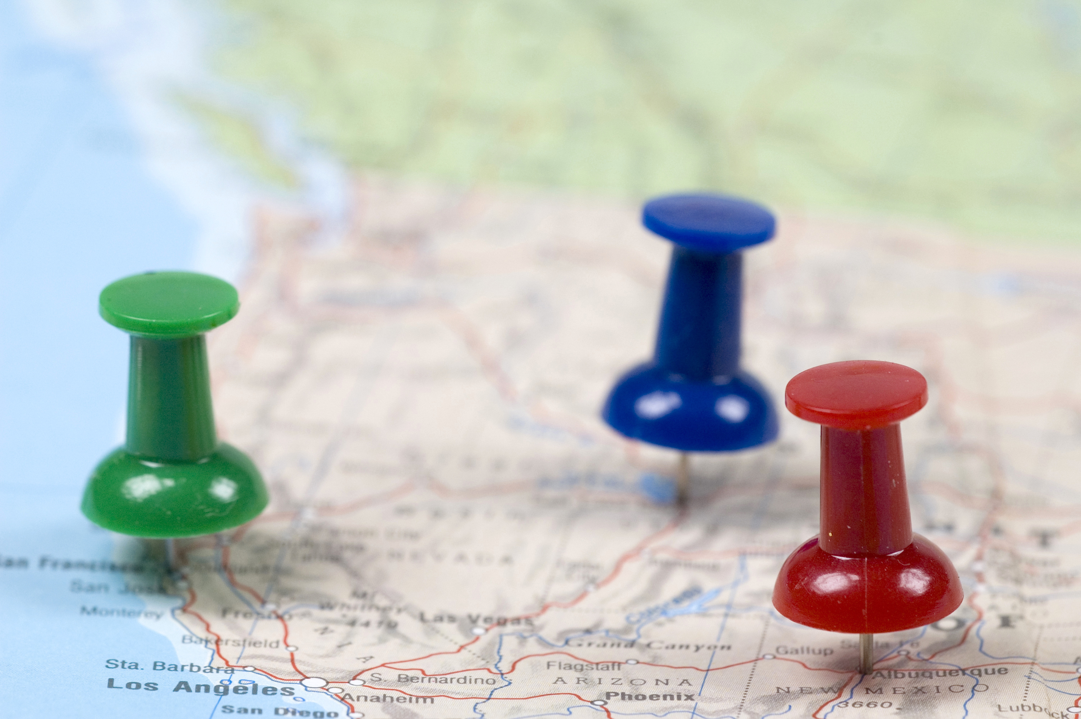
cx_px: 540
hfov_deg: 9.2
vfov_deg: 6.1
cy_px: 360
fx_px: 6750
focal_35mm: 225
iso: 200
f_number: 5.6
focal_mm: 150
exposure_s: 1/100
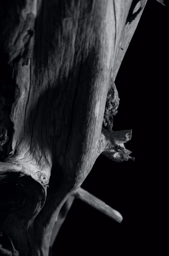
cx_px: 84
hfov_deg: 13.0
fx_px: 742
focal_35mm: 105
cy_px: 128
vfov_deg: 19.5
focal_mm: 70
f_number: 8
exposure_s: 1/200
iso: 100
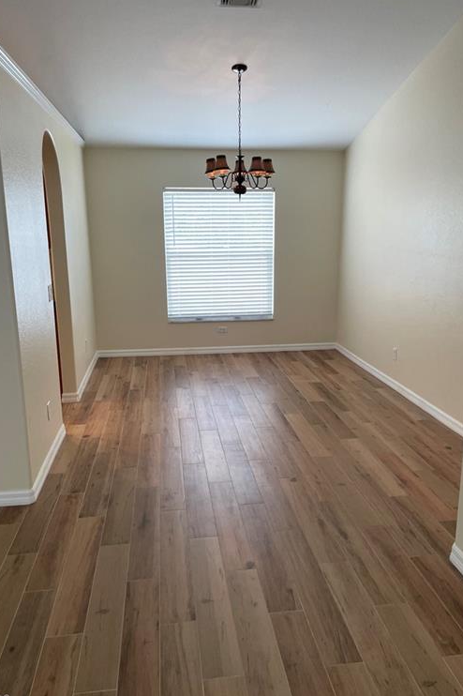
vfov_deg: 65.5
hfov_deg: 46.4
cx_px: 228
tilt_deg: -12.6
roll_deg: +0.6
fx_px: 541
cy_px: 345
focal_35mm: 28
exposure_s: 1/120
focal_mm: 4.2
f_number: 1.6
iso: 100
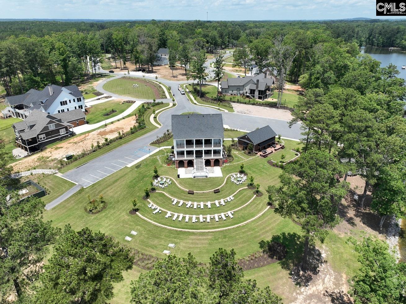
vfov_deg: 56.8
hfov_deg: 71.6
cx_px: 203
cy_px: 152
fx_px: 281
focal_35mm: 24
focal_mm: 12.29
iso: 100
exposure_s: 1/1600
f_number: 2.8
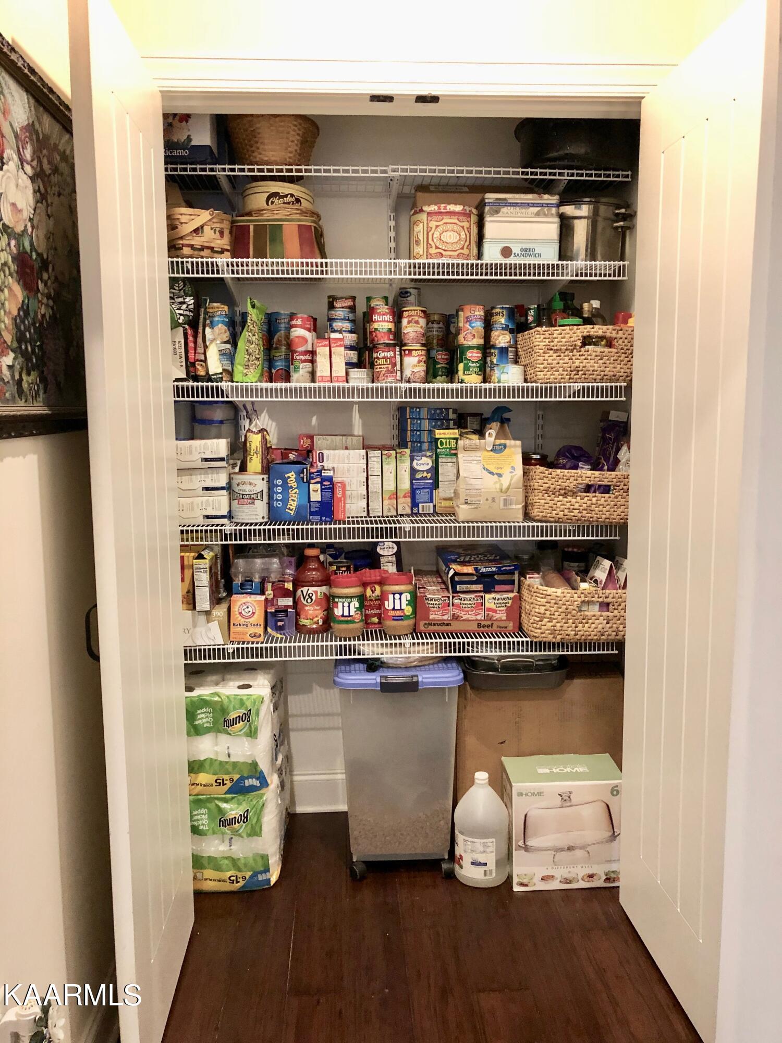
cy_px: 522
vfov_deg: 63.4
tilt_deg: -7.4
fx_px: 843
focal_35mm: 28
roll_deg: +0.4
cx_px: 391
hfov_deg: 49.7
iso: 100
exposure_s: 1/15
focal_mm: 3.99
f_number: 1.8
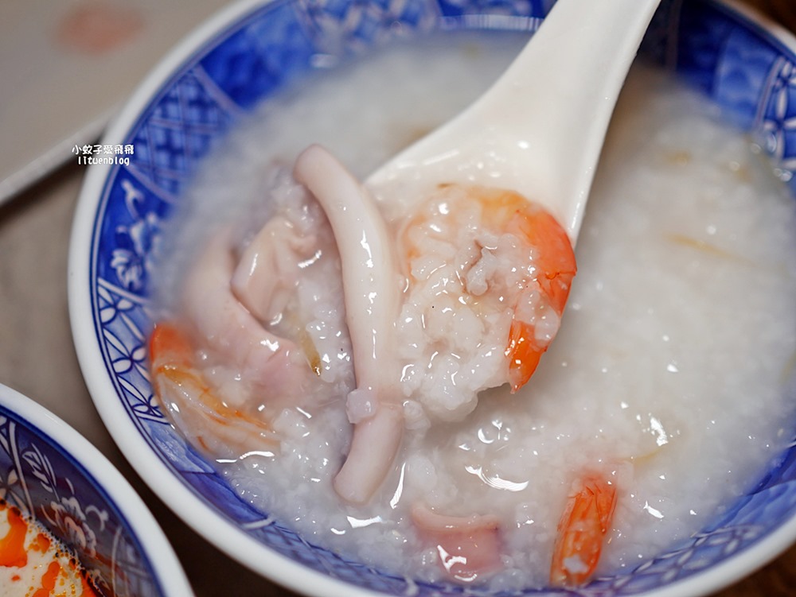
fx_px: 1150
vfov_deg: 29.1
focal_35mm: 50
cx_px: 398
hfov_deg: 38.2
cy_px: 298
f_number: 1.8
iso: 200
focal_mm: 25
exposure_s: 1/400
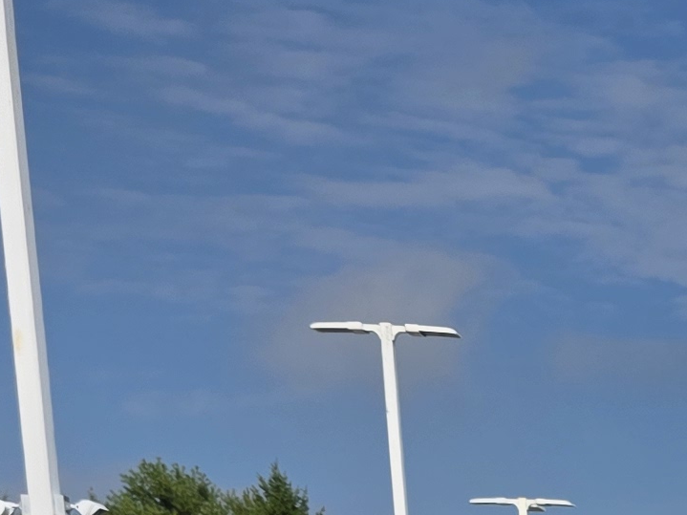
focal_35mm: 128
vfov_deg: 10.0
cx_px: 1657
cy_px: 1291
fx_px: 2540
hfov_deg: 12.2
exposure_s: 1/7944
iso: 50
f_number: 1.7
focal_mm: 6.3
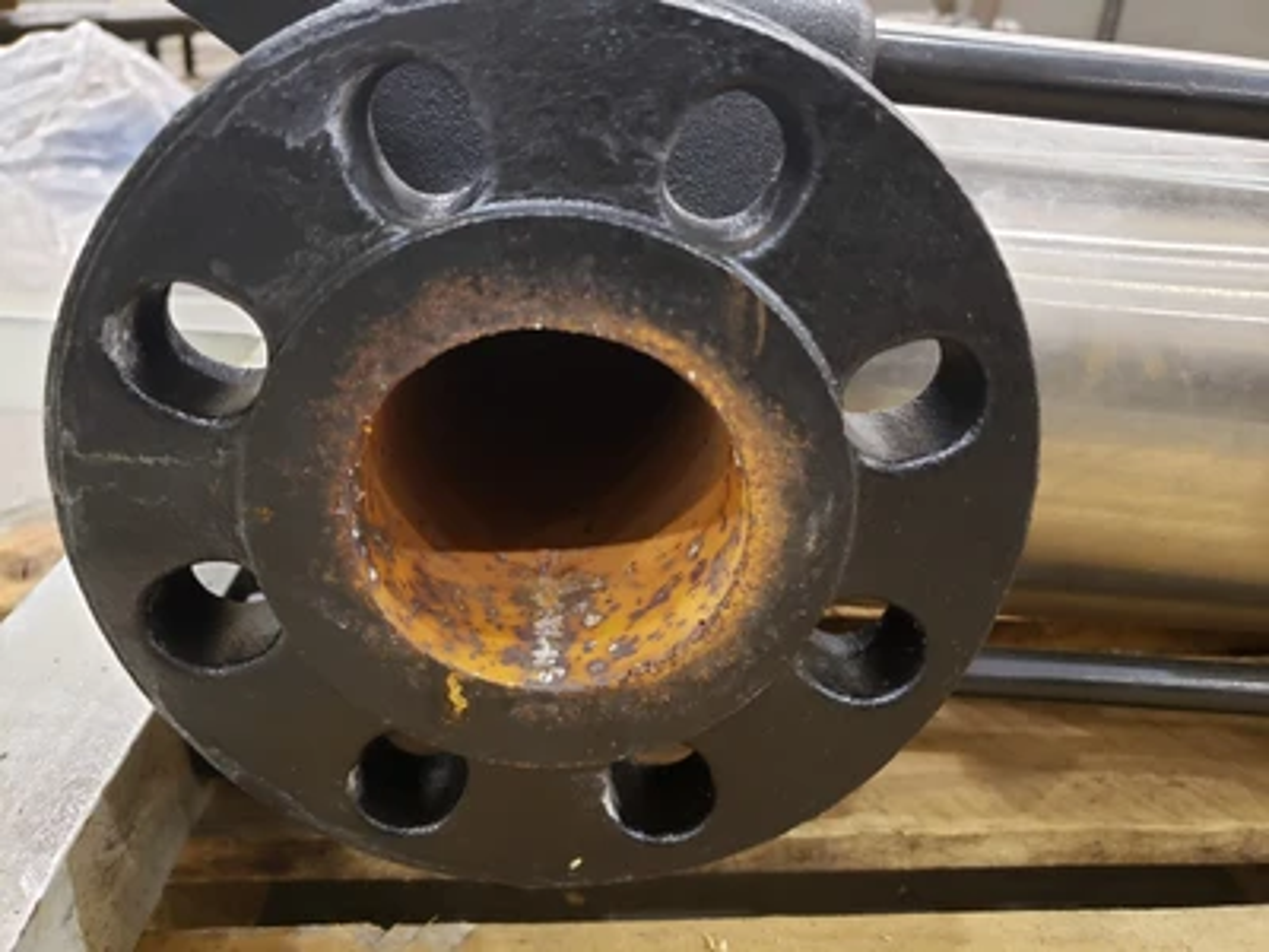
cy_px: 476
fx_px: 953
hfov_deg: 67.3
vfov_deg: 53.1
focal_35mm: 26
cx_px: 634
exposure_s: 1/40
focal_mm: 4.3
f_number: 1.5
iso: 250
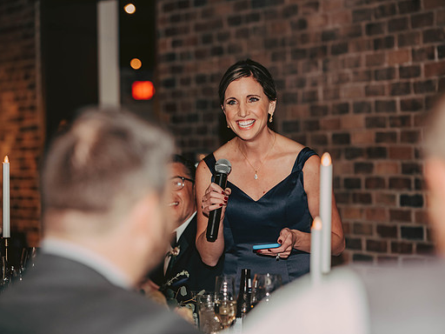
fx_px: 1710
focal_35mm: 133
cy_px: 167
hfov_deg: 14.8
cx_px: 228
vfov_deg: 11.1
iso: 500
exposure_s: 1/80
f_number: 3.2
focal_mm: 122
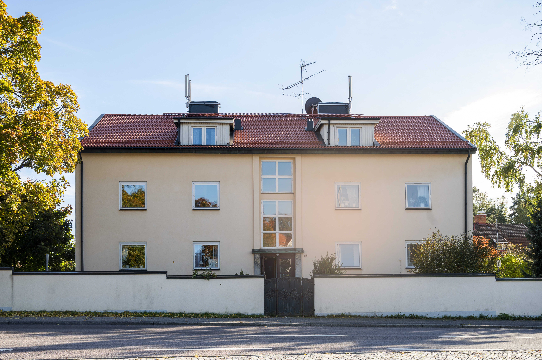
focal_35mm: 38
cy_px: 180
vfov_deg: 35.0
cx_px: 271
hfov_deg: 50.7
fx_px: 572
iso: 320
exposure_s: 1/640
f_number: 5.6
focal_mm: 38
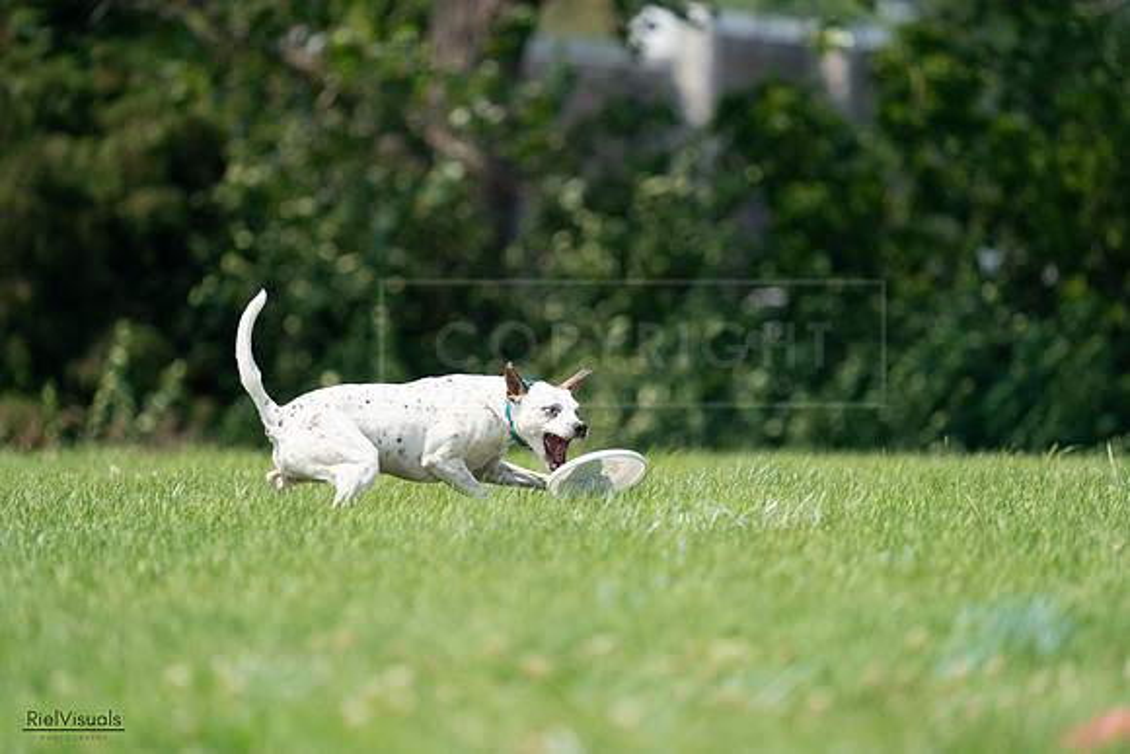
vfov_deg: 2.7
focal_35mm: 512
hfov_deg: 4.0
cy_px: 377
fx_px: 16074
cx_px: 565
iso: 1250
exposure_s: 1/4000
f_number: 6.3
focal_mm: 512
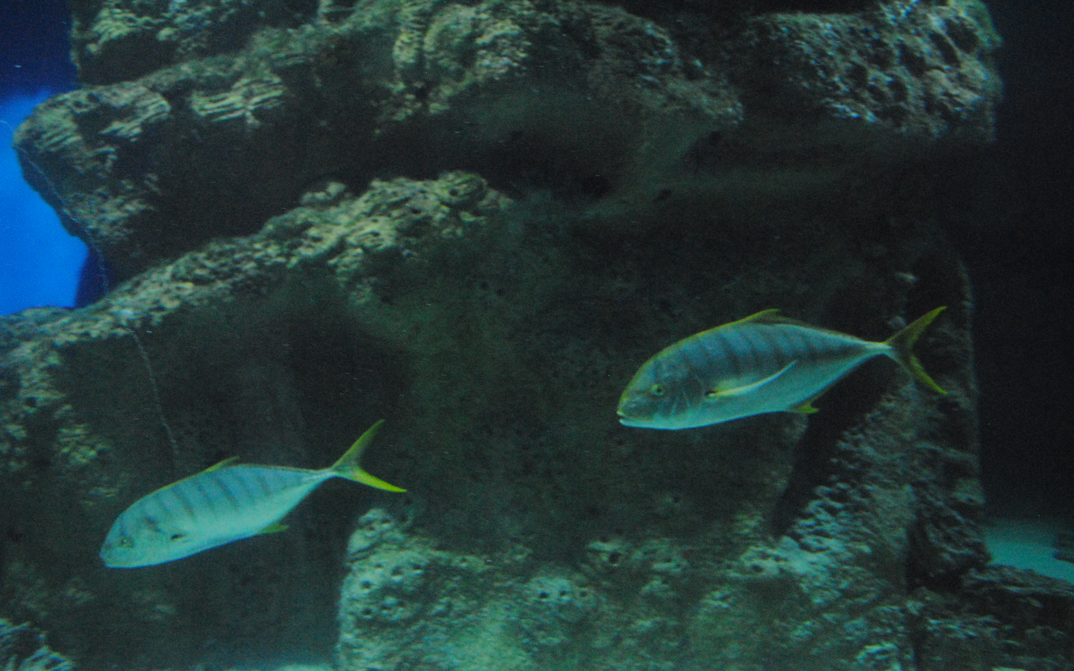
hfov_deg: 66.5
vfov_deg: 44.5
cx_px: 533
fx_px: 820
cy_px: 319
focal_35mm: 28
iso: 1600
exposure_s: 1/60
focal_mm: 18
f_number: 4
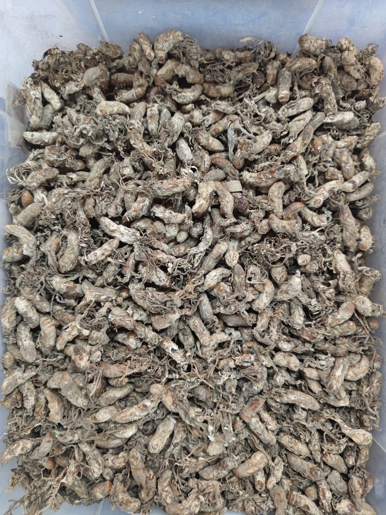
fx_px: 357
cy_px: 258
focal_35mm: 24
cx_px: 193
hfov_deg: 56.8
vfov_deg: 71.6
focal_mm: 5.56
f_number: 1.88
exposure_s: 1/50
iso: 525
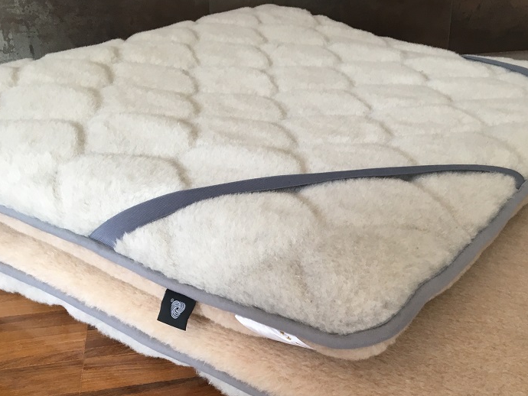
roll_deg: +1.1
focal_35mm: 42
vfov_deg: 33.9
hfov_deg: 44.8
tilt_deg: -31.5
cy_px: 279
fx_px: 641
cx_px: 281
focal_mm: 4.15
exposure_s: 1/33
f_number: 2.2
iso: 64
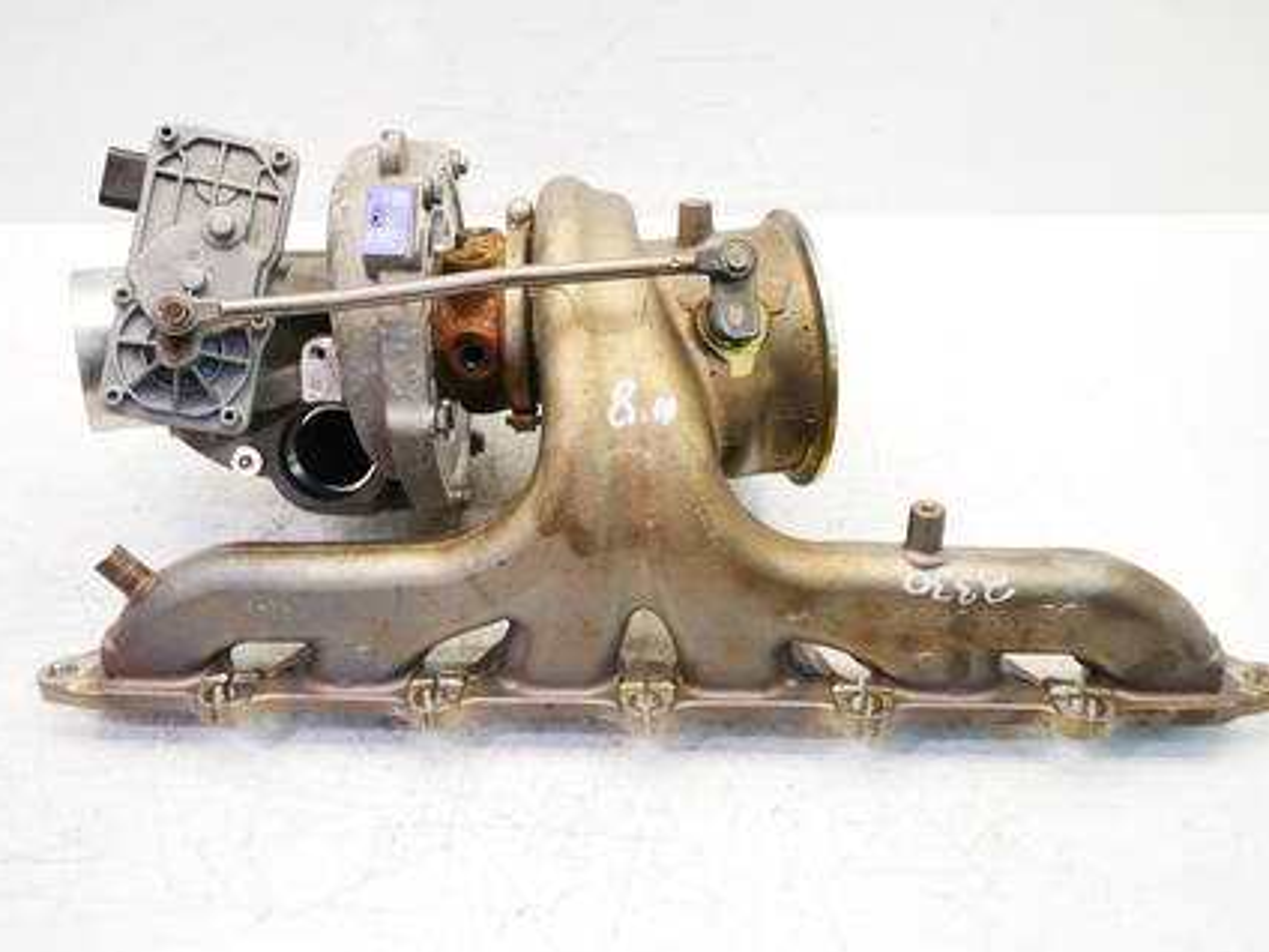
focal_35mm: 34
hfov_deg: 54.0
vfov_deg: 41.8
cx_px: 632
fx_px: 1246
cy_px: 437
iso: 640
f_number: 3.8
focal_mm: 15
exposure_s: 1/60
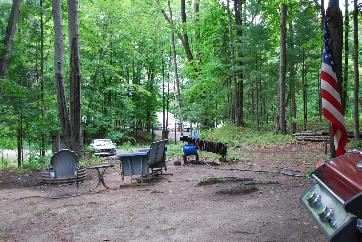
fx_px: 362
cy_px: 121
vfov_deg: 37.0
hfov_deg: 53.1
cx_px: 181
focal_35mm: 36
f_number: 4.5
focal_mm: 24
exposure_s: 1/40
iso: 200
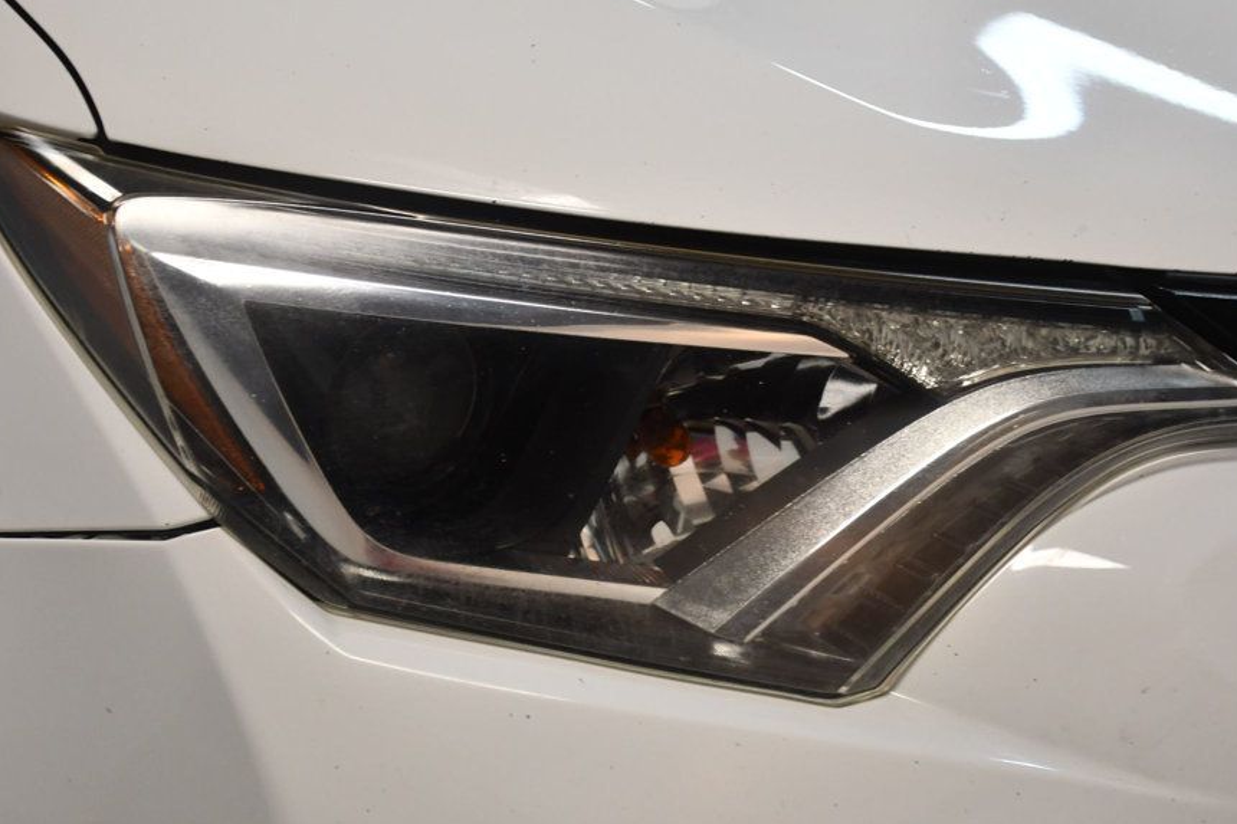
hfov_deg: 27.0
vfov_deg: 18.2
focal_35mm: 75
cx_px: 656
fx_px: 2576
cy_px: 444
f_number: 4.5
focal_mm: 42
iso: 1000
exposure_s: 1/125
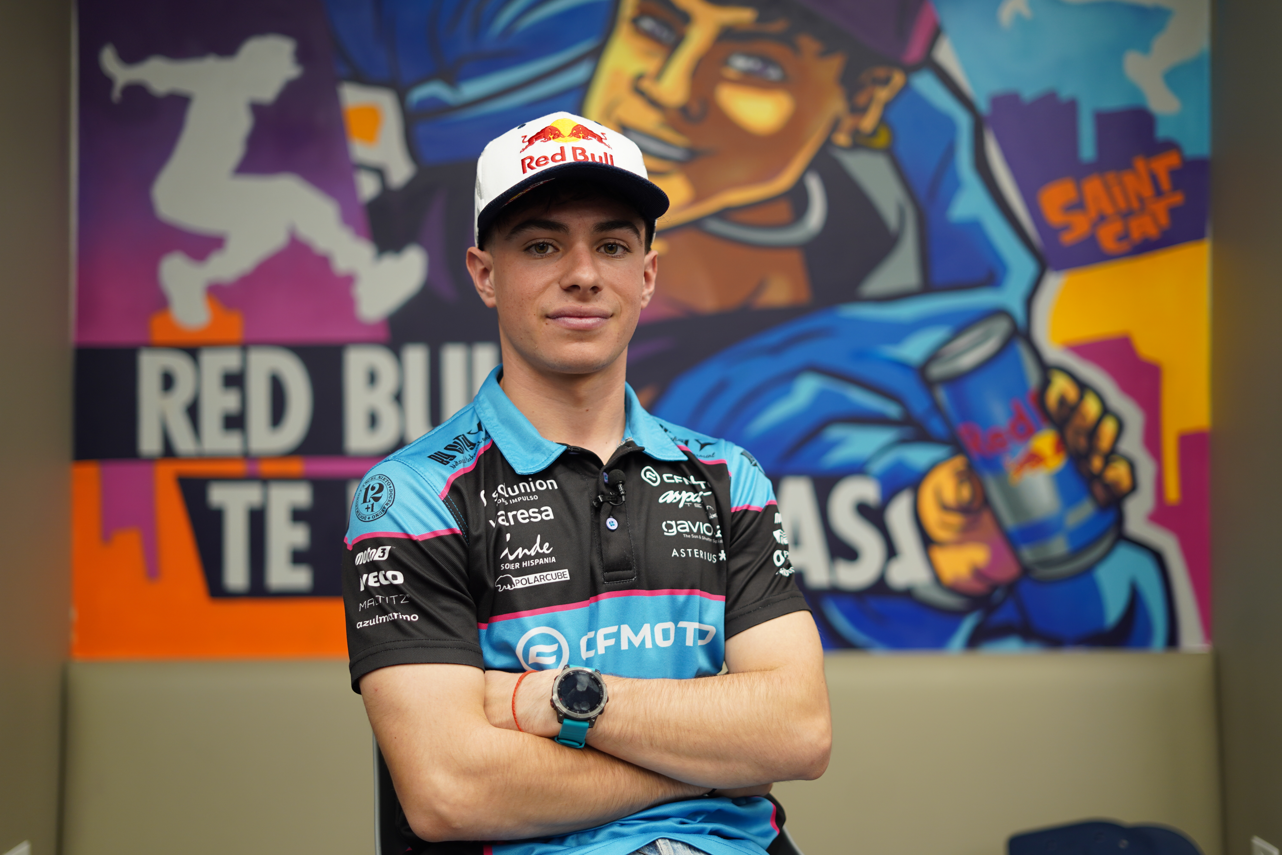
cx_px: 641
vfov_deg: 27.0
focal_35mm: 50
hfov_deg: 39.6
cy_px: 428
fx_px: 1780
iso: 200
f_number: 1.8
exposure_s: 1/160
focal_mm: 50
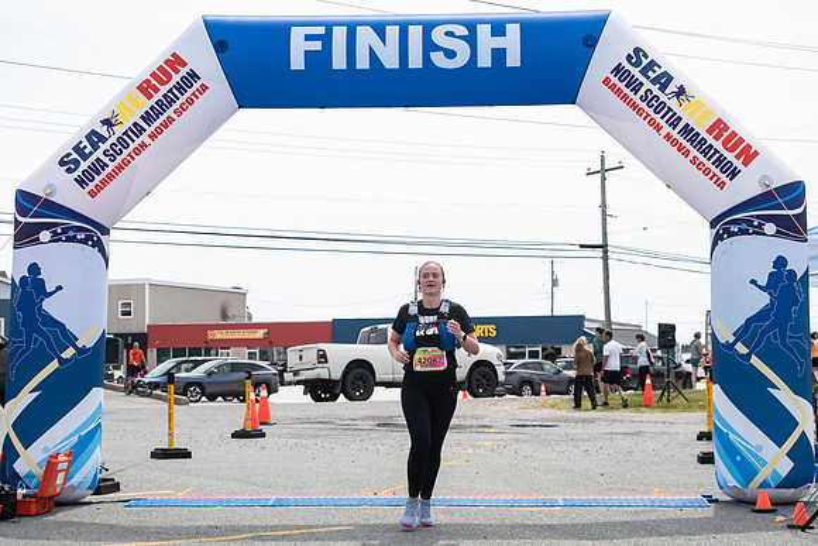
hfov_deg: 27.6
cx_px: 413
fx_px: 1666
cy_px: 299
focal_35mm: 73
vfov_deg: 18.6
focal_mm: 52
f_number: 4
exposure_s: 1/4000
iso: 800
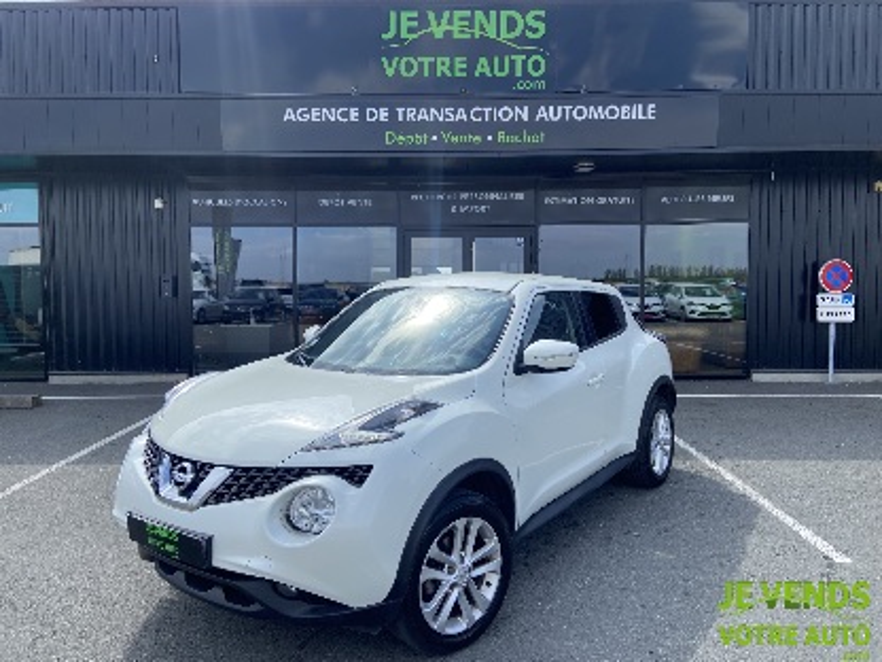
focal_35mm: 26
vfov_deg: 53.1
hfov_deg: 67.3
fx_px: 662
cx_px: 441
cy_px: 331
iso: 32
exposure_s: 1/1779
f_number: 1.8
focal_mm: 4.25
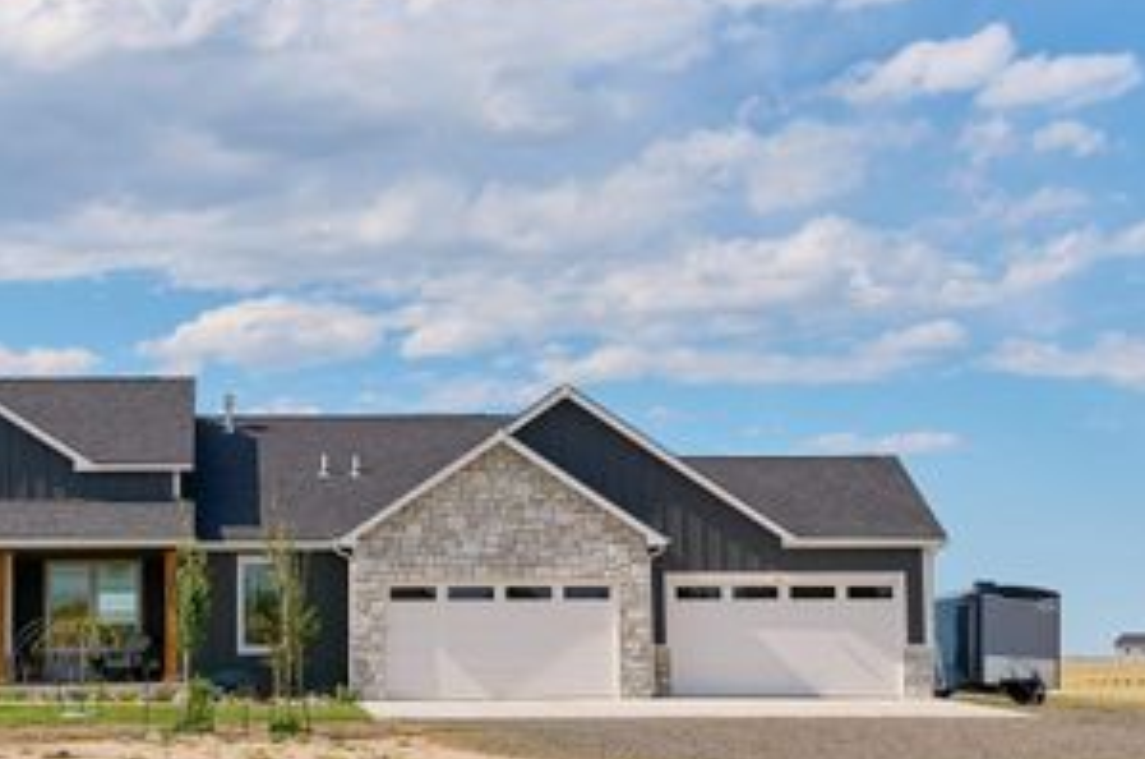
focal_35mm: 87
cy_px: 364
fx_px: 2761
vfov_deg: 15.6
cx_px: 337
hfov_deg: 23.3
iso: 320
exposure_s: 1/400
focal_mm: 52
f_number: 8
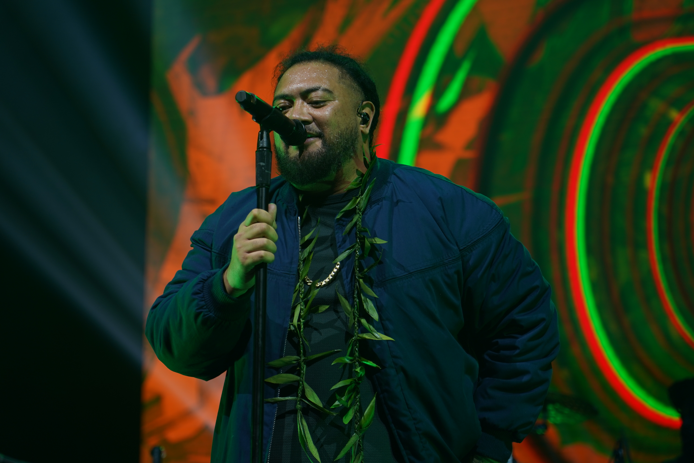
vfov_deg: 13.0
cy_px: 232
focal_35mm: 105
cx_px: 347
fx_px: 2024
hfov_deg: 19.5
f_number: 4
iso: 320
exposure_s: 1/125
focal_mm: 105
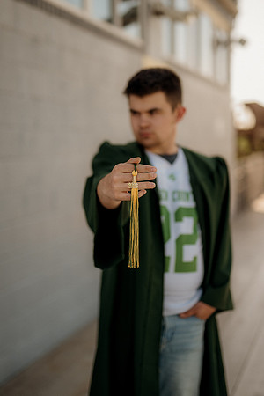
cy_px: 198
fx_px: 550
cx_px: 132
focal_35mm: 50
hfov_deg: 27.0
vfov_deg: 39.6
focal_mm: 50
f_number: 1.4
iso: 400
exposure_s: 1/4000
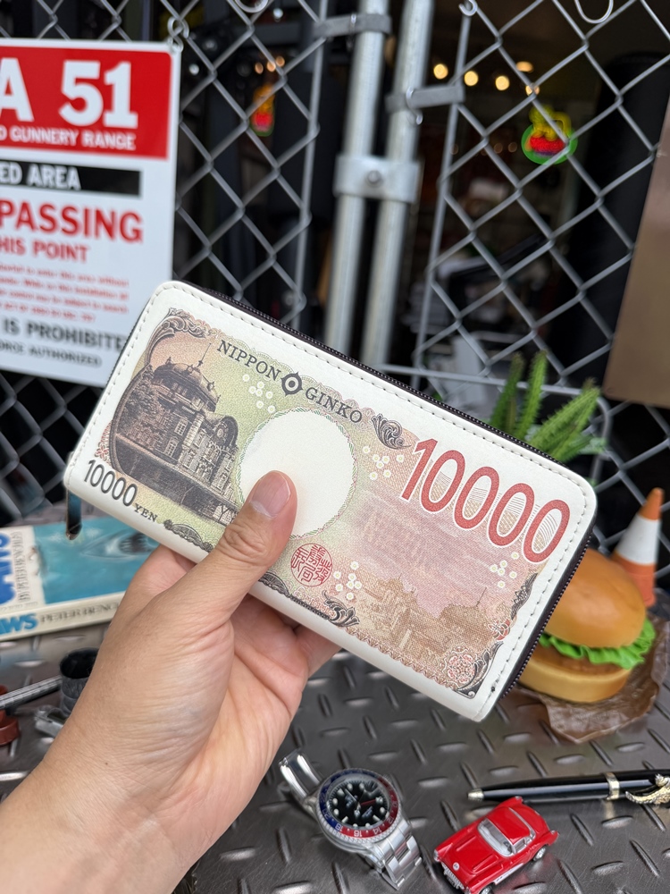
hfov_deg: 56.8
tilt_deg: -17.8
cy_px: 447
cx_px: 335
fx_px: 619
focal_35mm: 24
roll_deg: -7.1
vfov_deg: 71.6
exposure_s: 1/1618
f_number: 1.78
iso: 80
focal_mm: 6.76
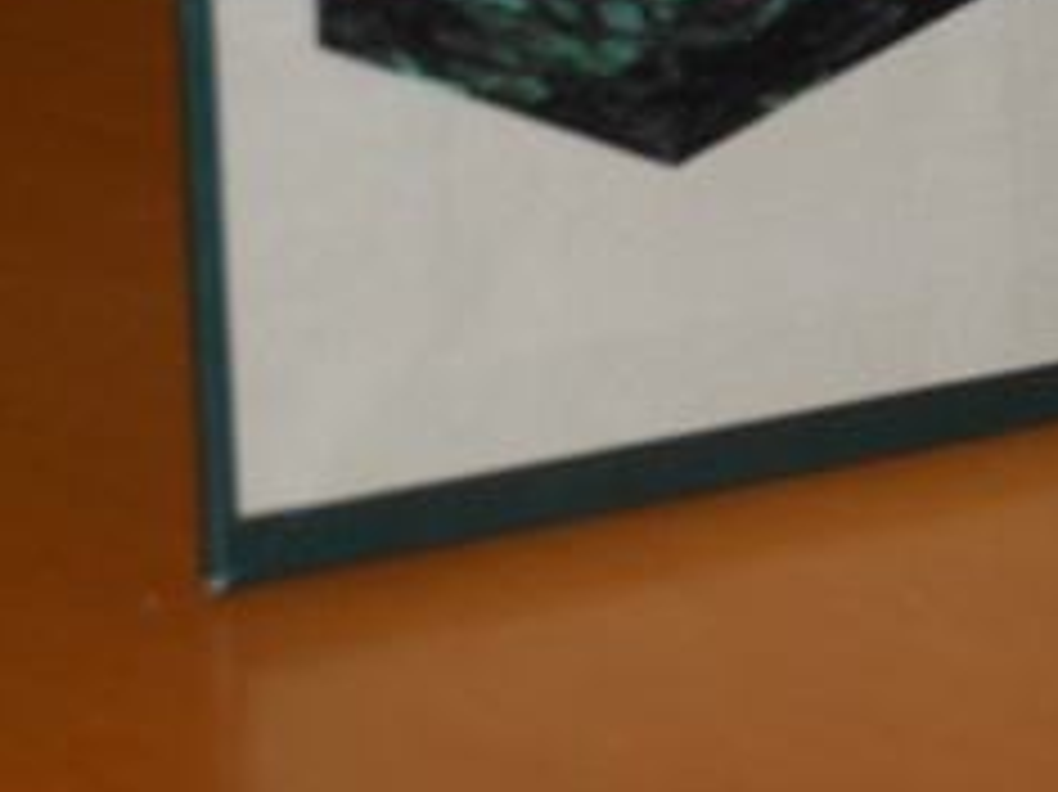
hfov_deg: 10.7
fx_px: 5499
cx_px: 1436
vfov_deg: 8.2
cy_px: -140
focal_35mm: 180
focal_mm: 11.7
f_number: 4.3
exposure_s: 1/60
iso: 80
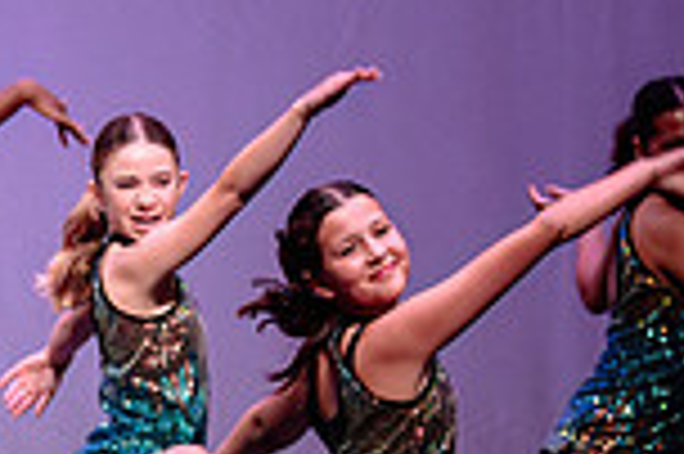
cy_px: 490
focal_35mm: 537
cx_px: -302
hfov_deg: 3.8
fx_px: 10192
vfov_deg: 2.6
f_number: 3.2
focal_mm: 120
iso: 1600
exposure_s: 1/320
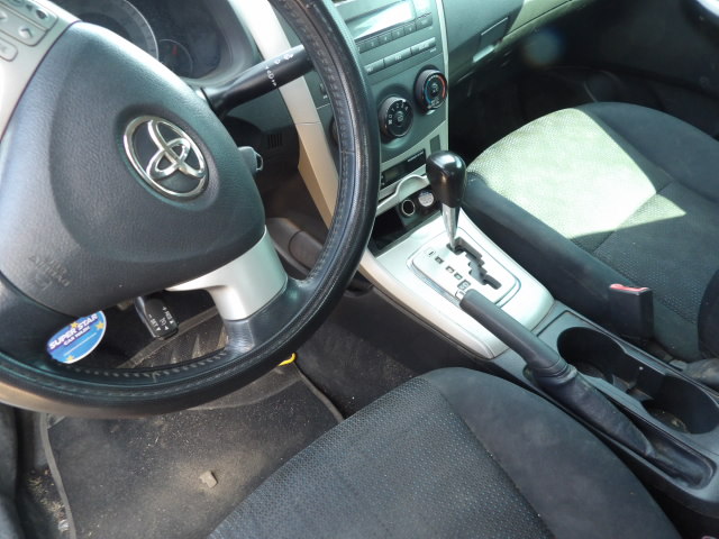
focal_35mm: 24
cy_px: 270
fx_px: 498
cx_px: 360
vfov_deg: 56.8
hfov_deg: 71.6
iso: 200
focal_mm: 4.3
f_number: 3.2
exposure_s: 1/31
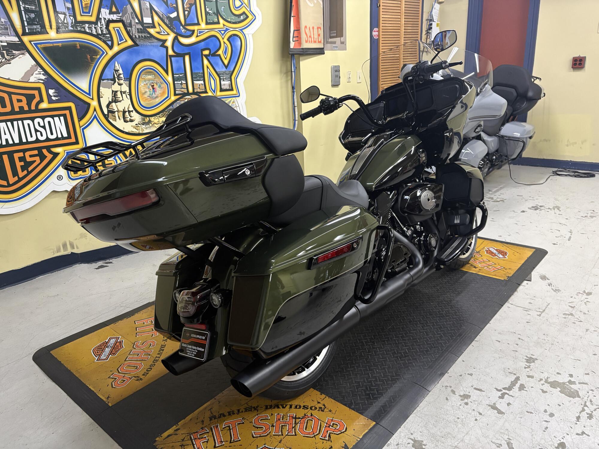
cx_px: 300
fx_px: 450
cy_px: 224
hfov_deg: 67.3
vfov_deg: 53.1
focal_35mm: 26
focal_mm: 5.96
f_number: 1.6
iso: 250
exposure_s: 1/60
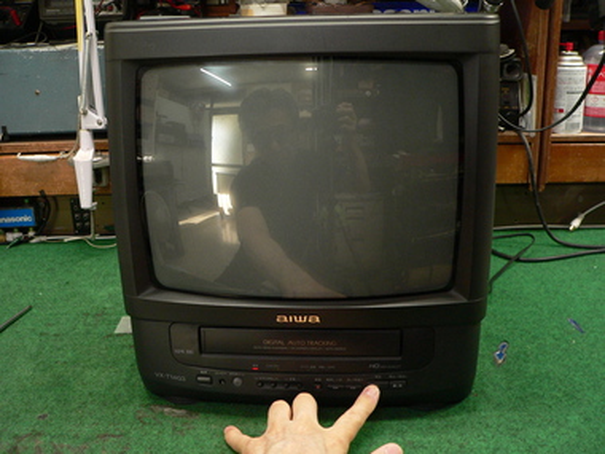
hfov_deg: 51.4
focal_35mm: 36
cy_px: 227
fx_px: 629
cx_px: 302
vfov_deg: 39.7
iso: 200
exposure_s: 1/20
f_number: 2.8
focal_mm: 6
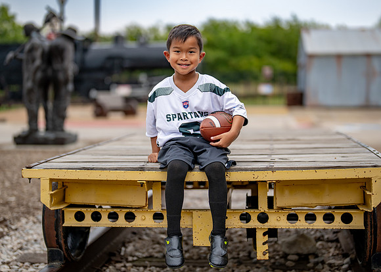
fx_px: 637
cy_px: 131
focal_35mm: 59
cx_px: 197
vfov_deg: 24.1
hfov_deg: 33.3
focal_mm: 50
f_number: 1.2
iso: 200
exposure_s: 1/2000
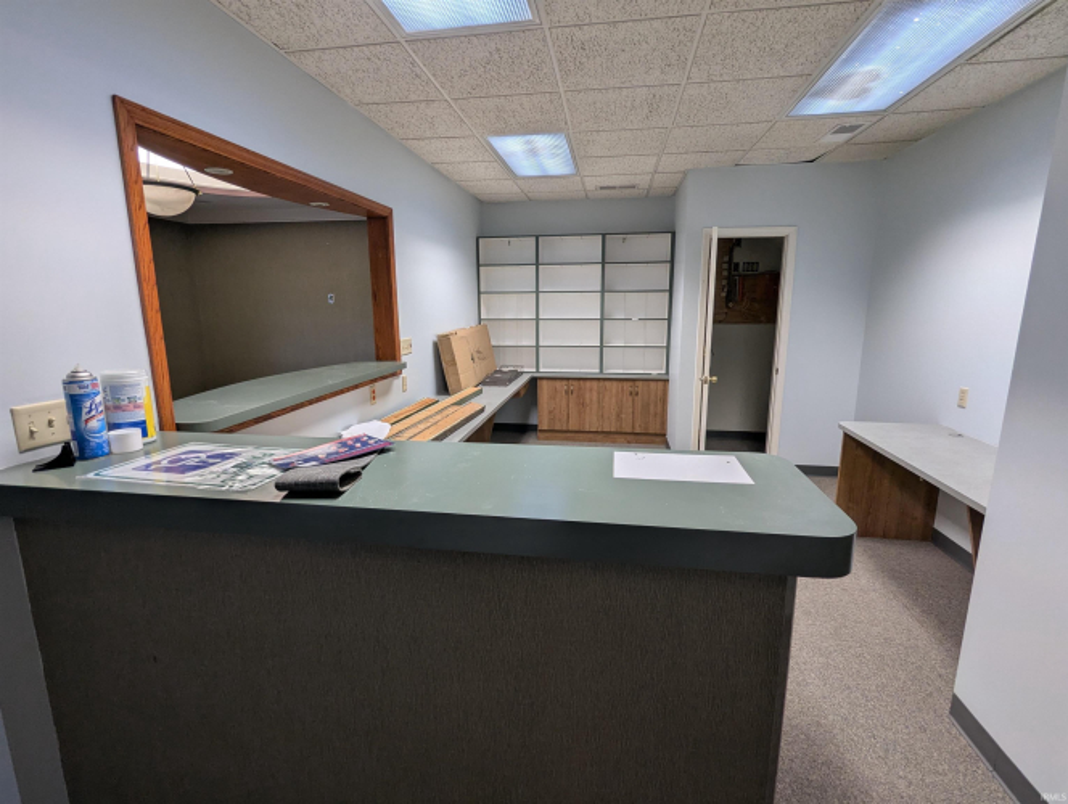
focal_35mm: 16
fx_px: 494
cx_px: 534
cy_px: 402
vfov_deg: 78.2
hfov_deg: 94.4
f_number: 2.2
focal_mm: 2.35
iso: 104
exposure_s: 1/40
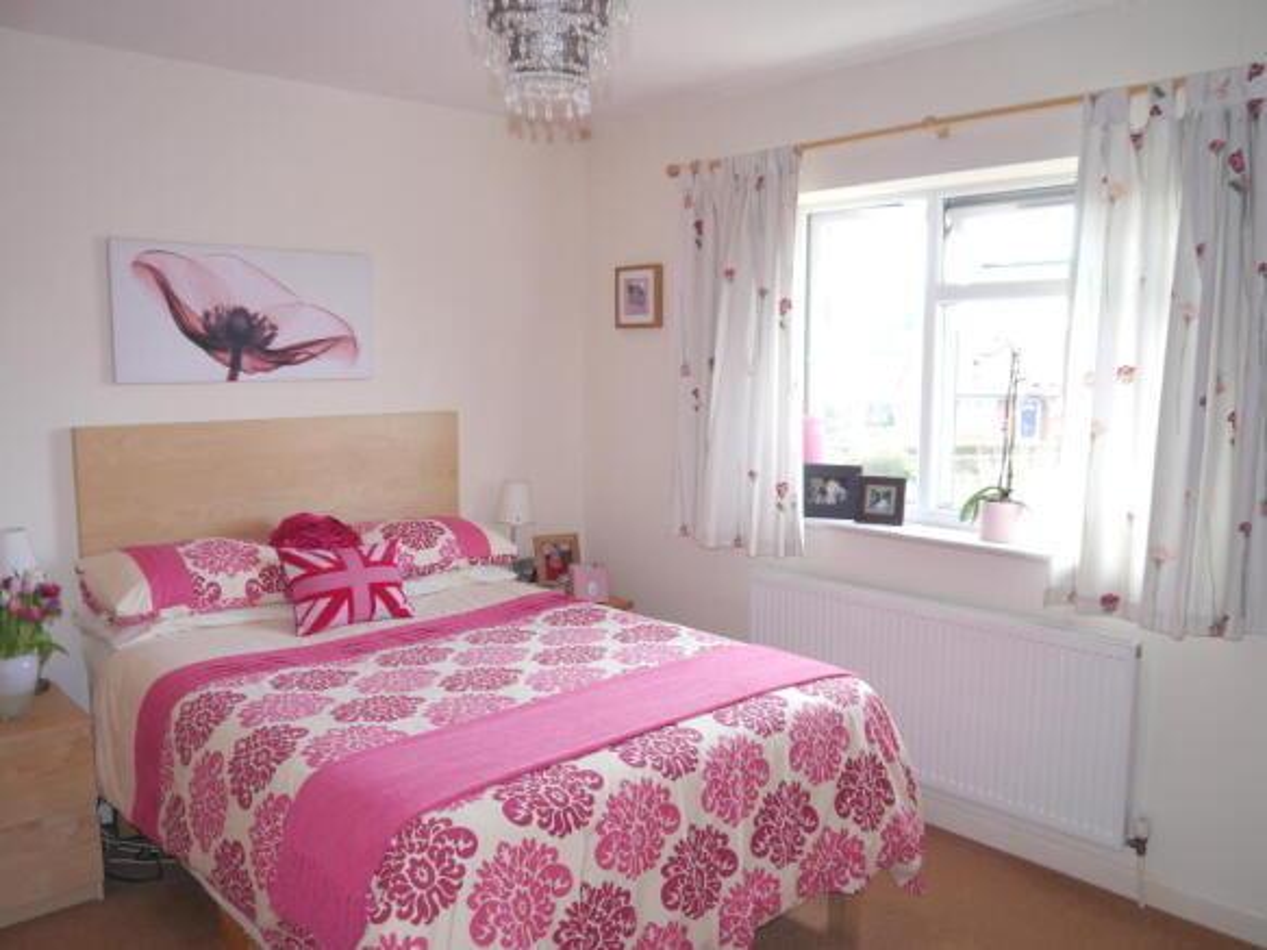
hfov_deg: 63.5
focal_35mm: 28
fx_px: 1025
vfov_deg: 49.7
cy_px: 475
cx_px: 634
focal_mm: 14
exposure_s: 1/25
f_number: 3.5
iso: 160
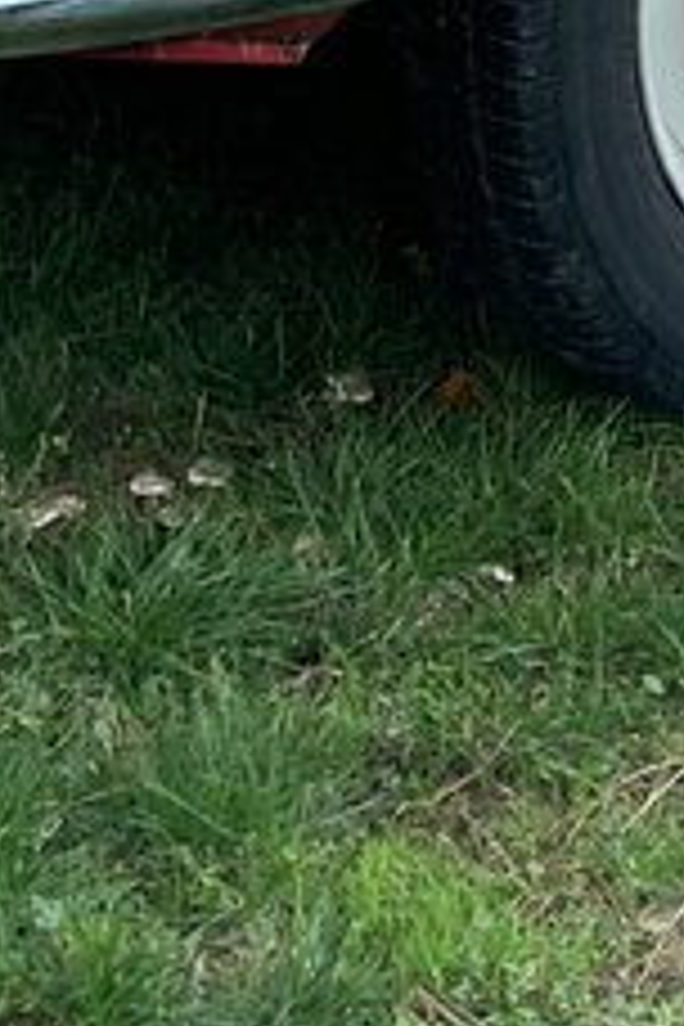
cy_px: -634
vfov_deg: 14.6
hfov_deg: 10.7
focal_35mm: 128
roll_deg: -0.7
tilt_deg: -5.7
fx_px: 3648
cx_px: 162
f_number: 1.8
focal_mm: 3.99
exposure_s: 1/121
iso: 50
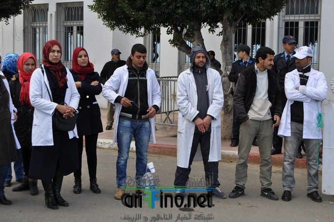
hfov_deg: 37.9
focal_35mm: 52
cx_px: 167
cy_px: 111
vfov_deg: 25.7
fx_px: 486
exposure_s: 1/250
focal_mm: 35
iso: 200
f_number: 8
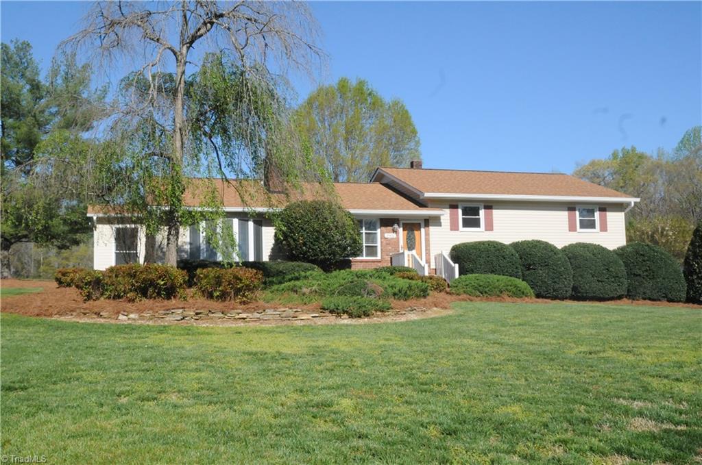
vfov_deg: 23.7
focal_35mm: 57
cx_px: 351
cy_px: 232
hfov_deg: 35.1
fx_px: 1110
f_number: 14
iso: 1250
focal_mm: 38
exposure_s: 1/800
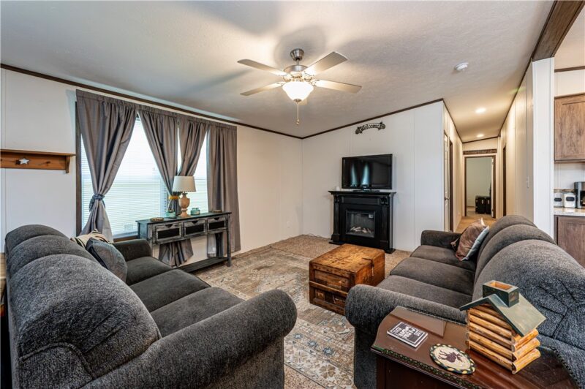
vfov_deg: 81.1
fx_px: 227
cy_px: 194
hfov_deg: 104.3
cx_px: 292
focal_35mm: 14
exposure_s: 1/50
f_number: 9
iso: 3200
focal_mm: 14
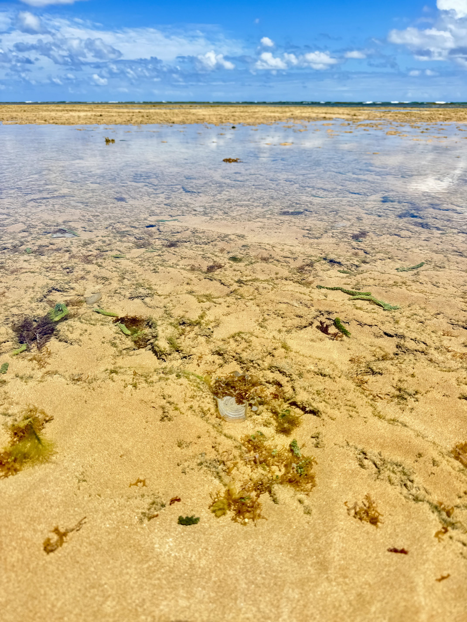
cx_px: 234
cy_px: 311
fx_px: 432
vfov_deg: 71.6
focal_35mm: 24
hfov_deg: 56.8
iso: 80
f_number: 1.78
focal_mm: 6.76
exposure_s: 1/2833
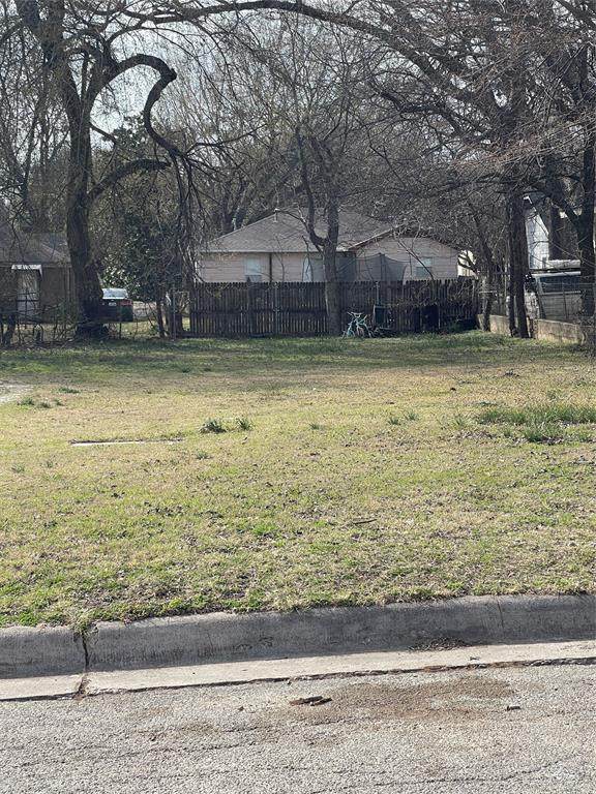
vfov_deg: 30.3
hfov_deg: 22.9
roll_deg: +0.4
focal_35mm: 64
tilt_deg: -4.1
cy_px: 397
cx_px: 298
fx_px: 1469
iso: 20
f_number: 2.2
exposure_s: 1/704
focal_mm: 7.5
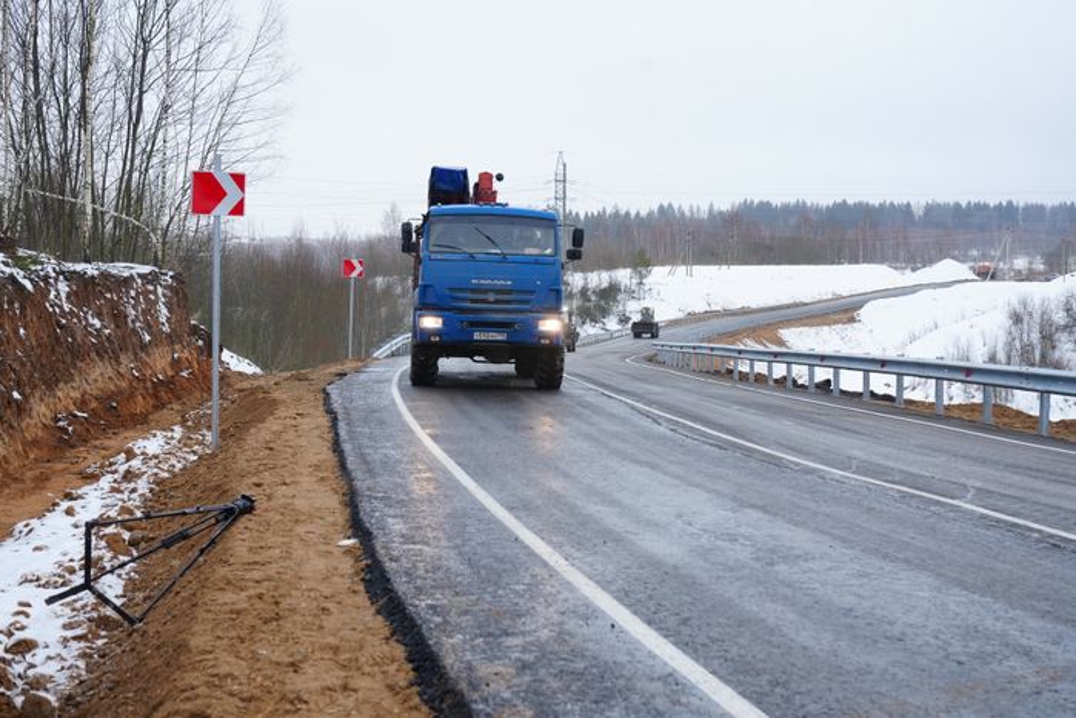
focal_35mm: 51
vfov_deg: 26.5
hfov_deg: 38.9
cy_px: 359
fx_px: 1524
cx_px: 538
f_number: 5.6
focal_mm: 51
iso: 800
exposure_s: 1/320
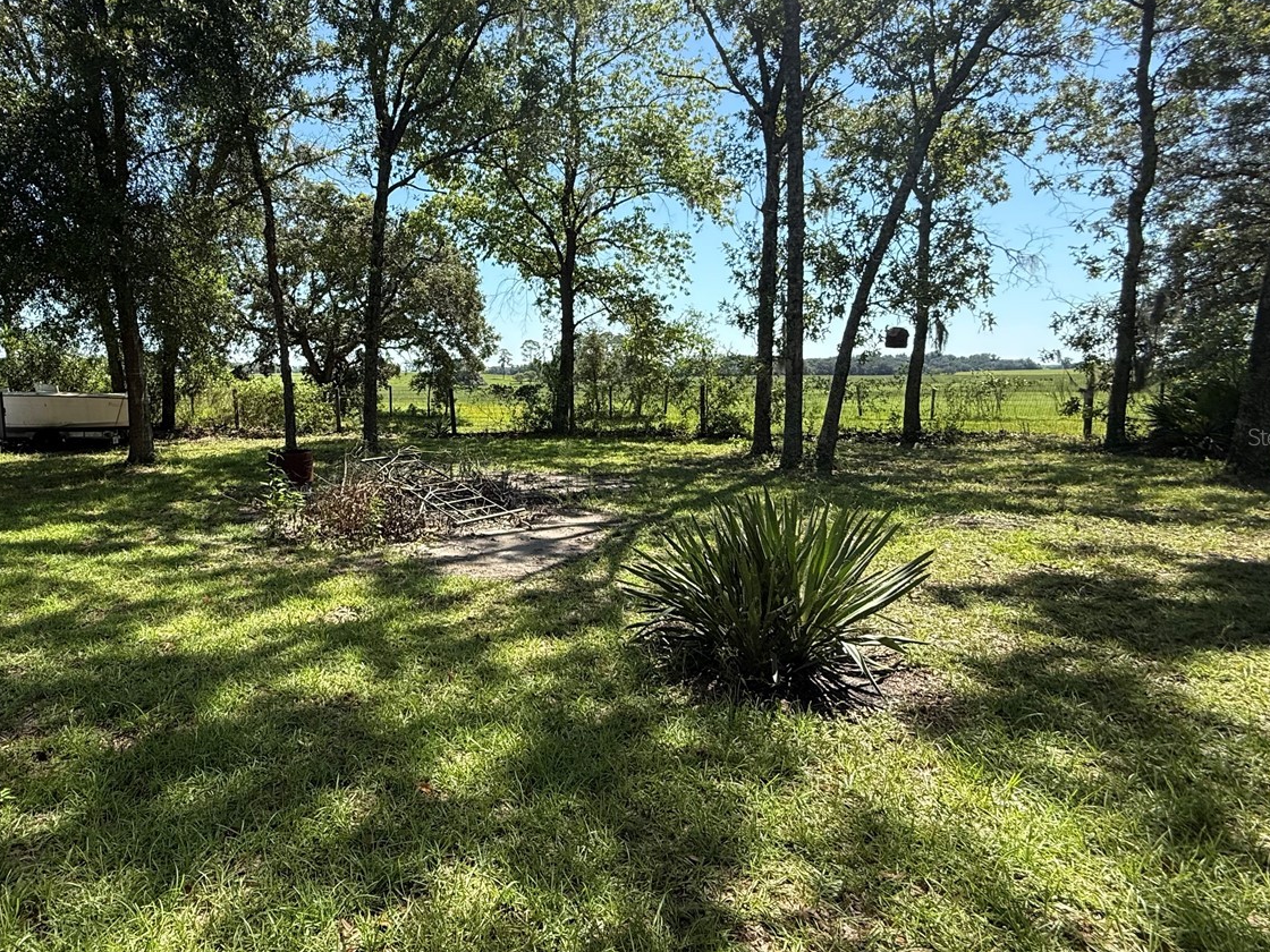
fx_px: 734
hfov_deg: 79.7
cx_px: 448
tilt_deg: -5.9
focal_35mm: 20
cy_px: 436
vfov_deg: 65.9
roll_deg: +0.5
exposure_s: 1/1050
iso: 64
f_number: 2.2
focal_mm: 2.22
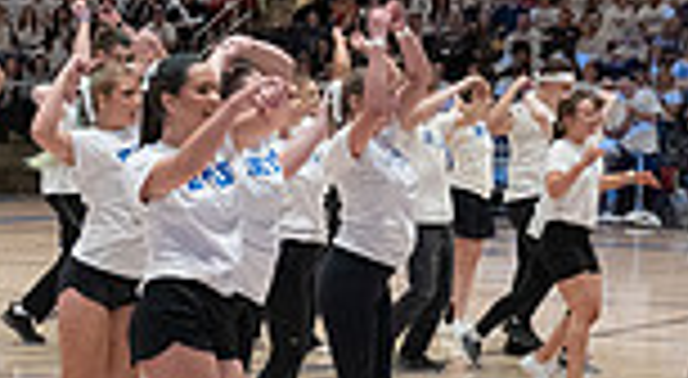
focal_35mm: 164
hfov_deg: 13.0
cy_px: 459
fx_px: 2975
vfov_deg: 7.2
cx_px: -49
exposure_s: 1/250
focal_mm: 41
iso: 3200
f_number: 4
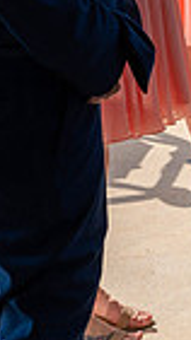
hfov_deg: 8.1
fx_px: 1147
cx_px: 569
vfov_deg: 16.4
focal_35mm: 127
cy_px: -27
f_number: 5.6
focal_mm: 24
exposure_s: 1/250
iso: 110
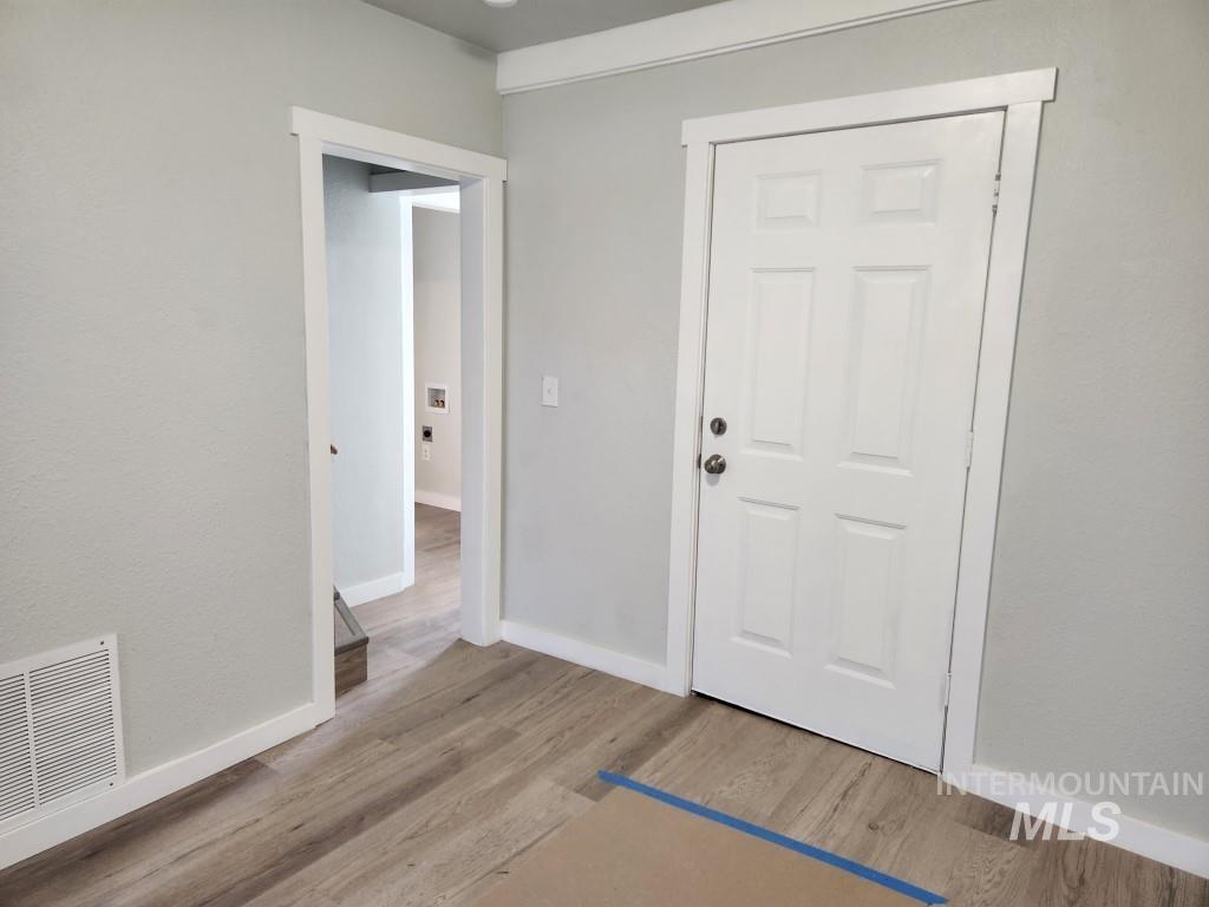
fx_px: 803
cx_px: 604
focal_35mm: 23
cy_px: 454
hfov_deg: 73.9
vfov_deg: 58.9
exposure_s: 1/120
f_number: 1.8
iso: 320
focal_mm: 5.4
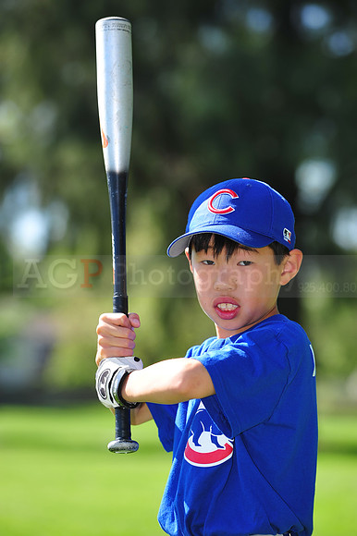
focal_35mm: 200
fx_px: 2978
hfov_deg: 6.9
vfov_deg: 10.3
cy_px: 268
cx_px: 178
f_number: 5.6
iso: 200
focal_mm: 200
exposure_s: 1/400
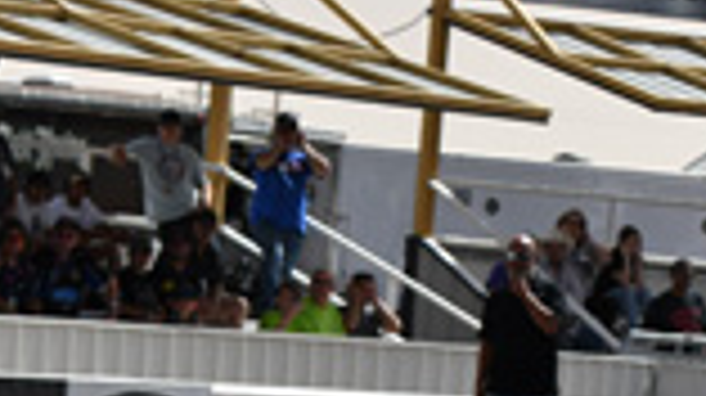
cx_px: 890
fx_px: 6752
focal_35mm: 361
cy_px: 544
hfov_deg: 5.9
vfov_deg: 3.3
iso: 160
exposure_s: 1/1250
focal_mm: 72
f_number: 5.6
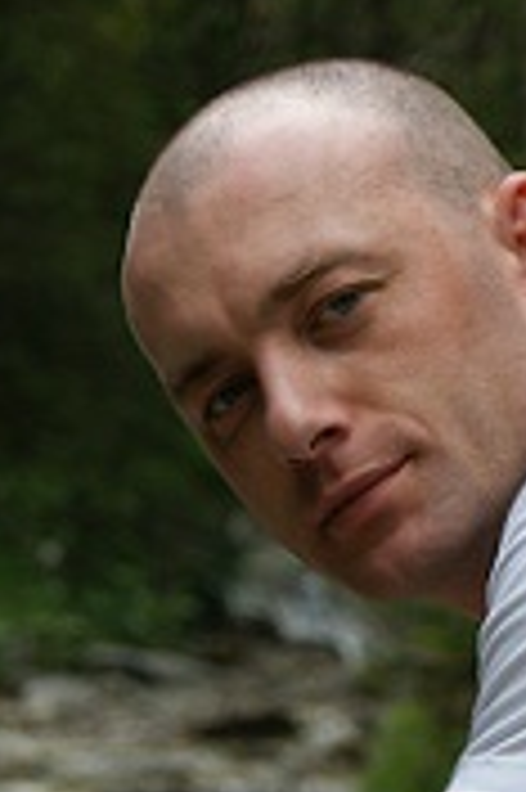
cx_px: 447
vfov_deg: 6.1
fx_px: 7466
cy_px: 506
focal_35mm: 340
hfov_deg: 4.0
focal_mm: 70
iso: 100
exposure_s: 1/200
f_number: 5.6
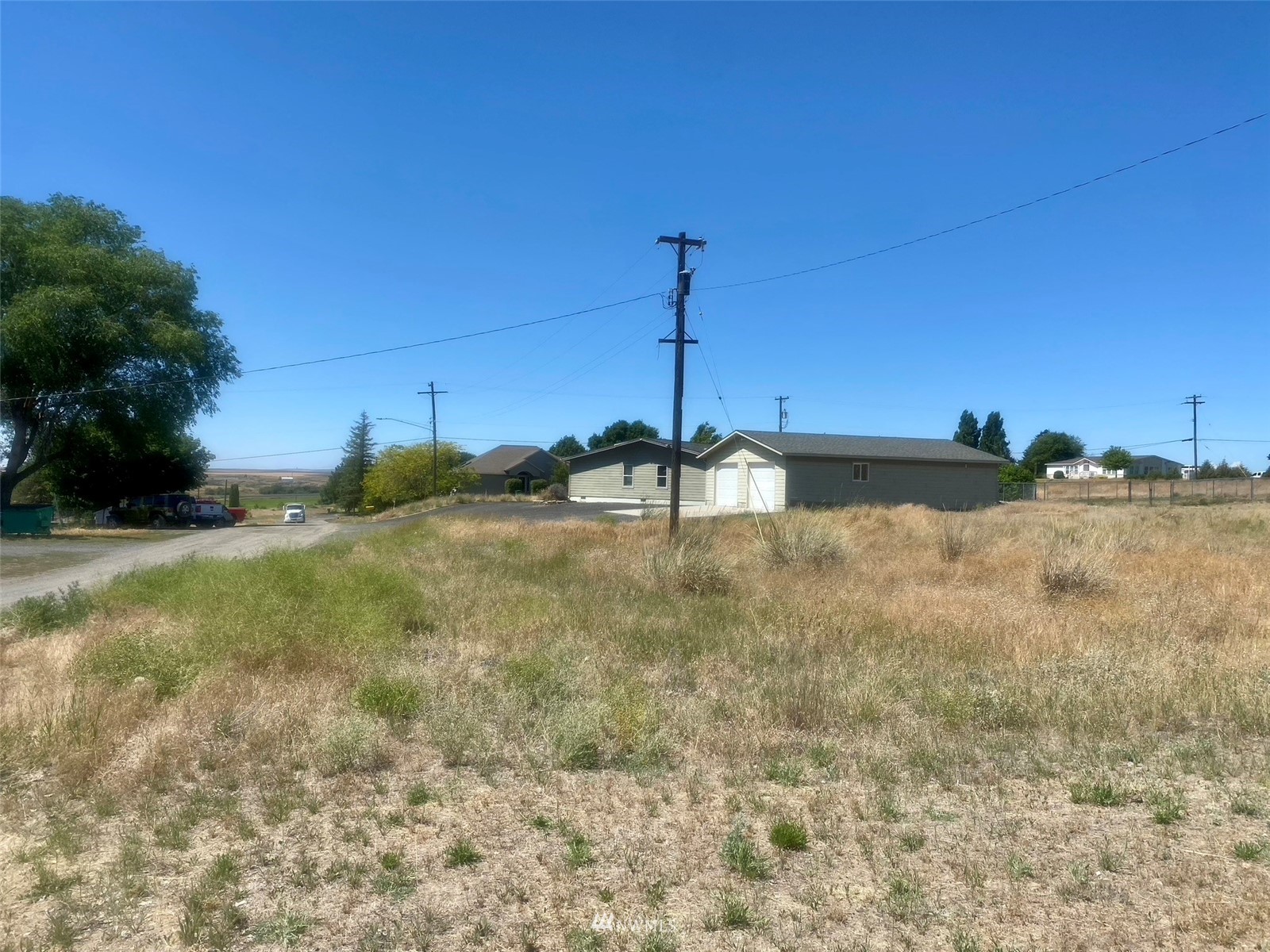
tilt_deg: +1.4
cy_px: 476
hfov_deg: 67.3
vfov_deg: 53.1
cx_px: 635
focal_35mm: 26
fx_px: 954
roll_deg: -1.7
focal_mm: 4.25
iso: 32
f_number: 1.8
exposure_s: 1/3497
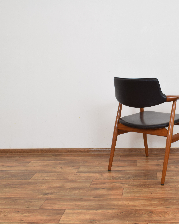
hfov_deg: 32.6
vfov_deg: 41.4
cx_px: 147
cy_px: 112
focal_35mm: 45
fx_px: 296
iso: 100
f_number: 25
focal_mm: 21
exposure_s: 4
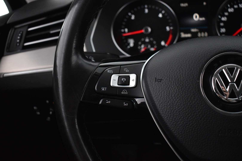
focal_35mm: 38
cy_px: 80
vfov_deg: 35.5
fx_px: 252
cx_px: 121
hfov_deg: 51.3
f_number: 4
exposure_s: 1/40
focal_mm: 25
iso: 2500
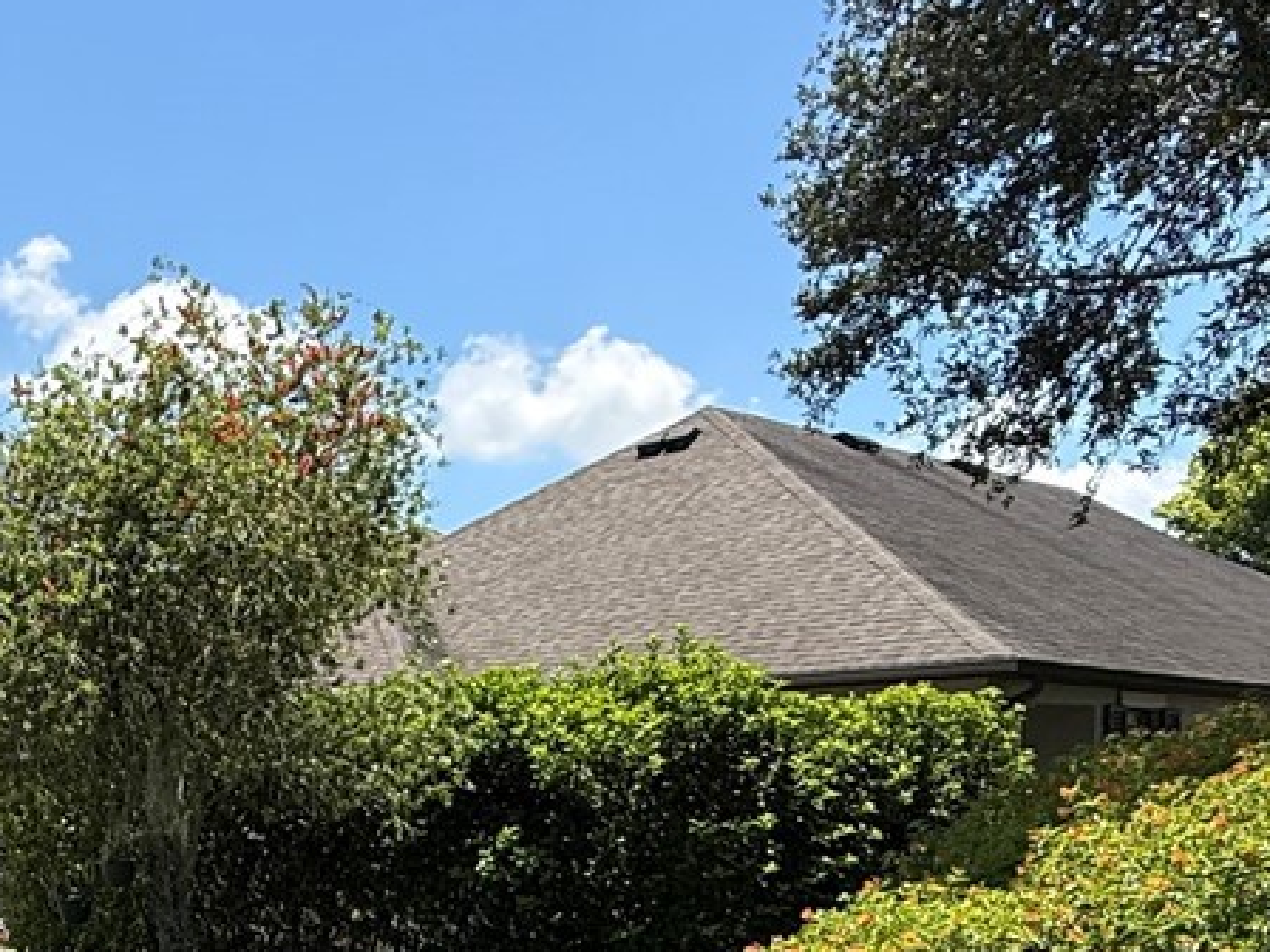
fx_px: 1834
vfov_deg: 27.7
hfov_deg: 33.5
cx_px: -116
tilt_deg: -1.8
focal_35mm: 50
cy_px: 918
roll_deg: +0.1
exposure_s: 1/1464
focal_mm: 2.22
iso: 50
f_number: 2.2
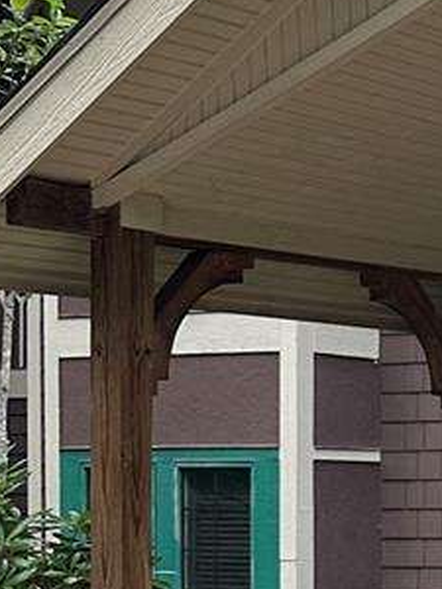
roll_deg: -0.7
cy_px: 536
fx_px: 2094
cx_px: 982
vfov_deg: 15.8
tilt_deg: -0.6
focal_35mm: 123
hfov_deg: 10.7
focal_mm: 6.86
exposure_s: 1/729
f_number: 1.78
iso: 80
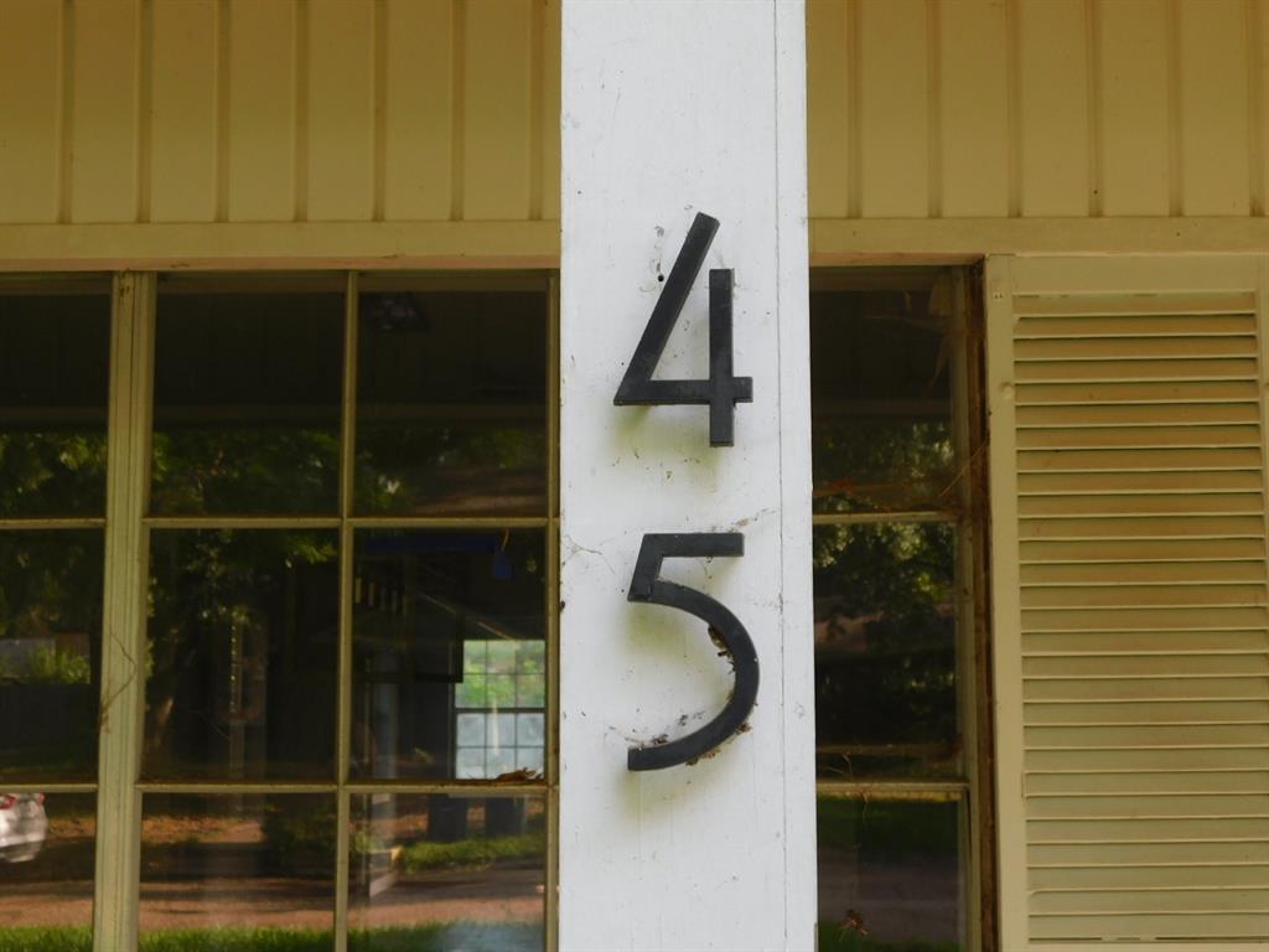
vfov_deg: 28.6
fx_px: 1870
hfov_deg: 37.5
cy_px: 476
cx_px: 634
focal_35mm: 51
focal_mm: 9
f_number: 3.8
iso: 125
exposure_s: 1/50
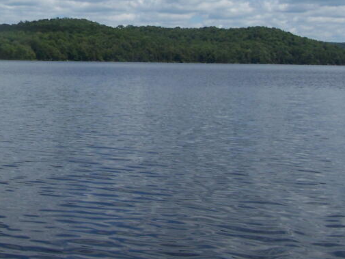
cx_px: -2
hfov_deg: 24.2
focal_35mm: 77
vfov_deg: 18.8
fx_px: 768
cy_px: 21
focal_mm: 6.3
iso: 80
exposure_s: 1/640
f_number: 5.6
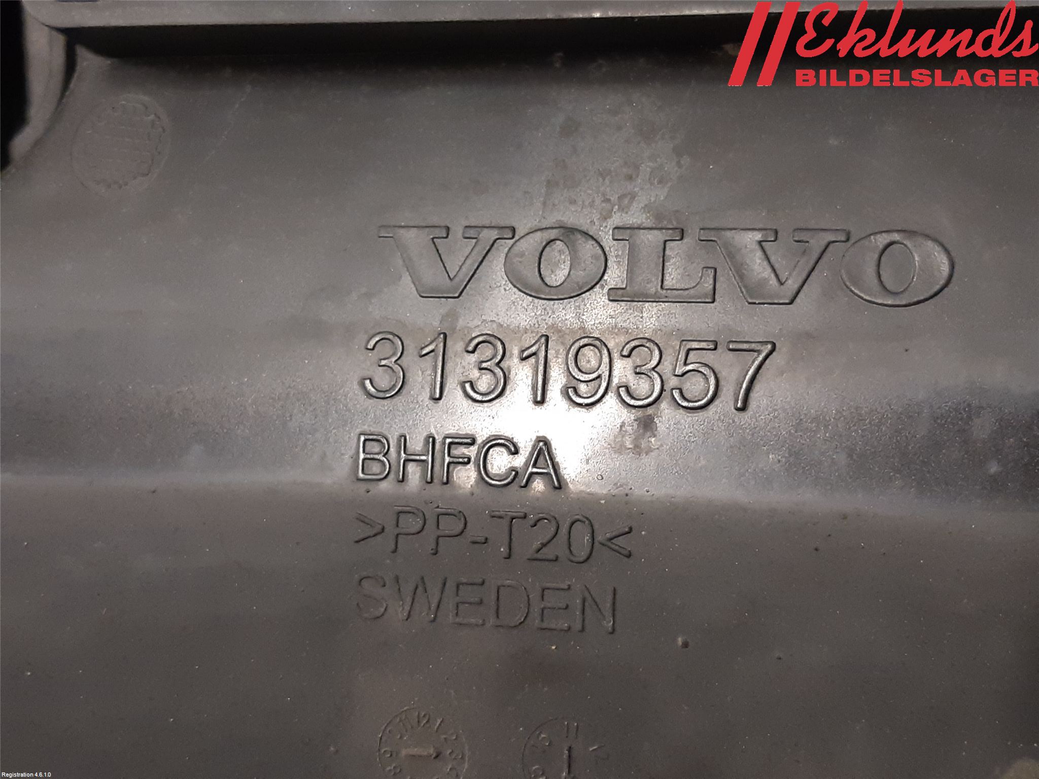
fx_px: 780
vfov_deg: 53.1
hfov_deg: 67.3
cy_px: 390
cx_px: 520
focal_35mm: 26
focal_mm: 3.93
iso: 250
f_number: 1.7
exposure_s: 1/50
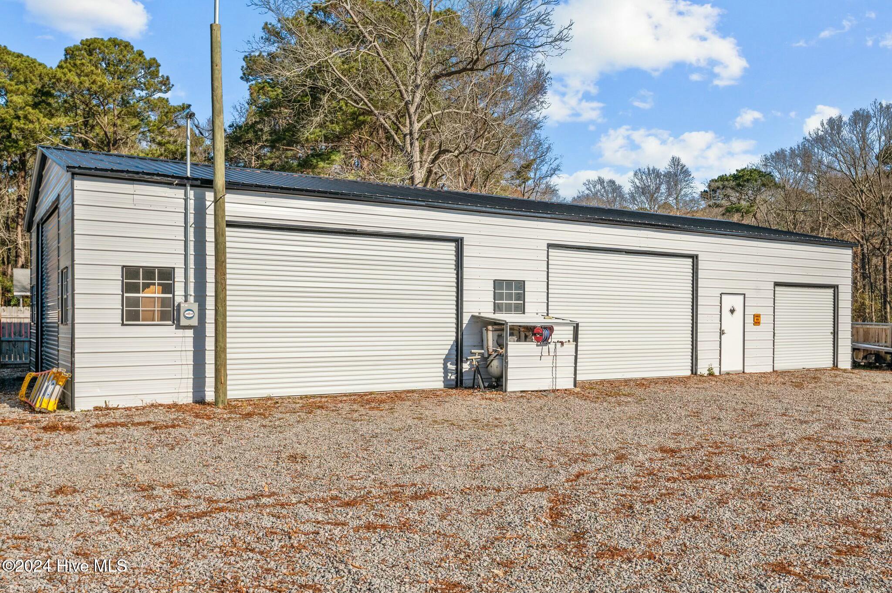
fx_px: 767
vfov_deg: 42.3
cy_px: 296
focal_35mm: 31
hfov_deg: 60.3
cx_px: 446
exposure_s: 1/2000
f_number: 8
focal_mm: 31
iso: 250
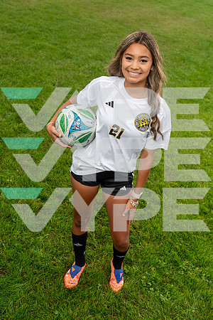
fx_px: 373
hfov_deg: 31.9
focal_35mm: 42
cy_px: 160
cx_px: 106
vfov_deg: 46.4
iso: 250
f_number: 5.6
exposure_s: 1/200
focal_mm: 42
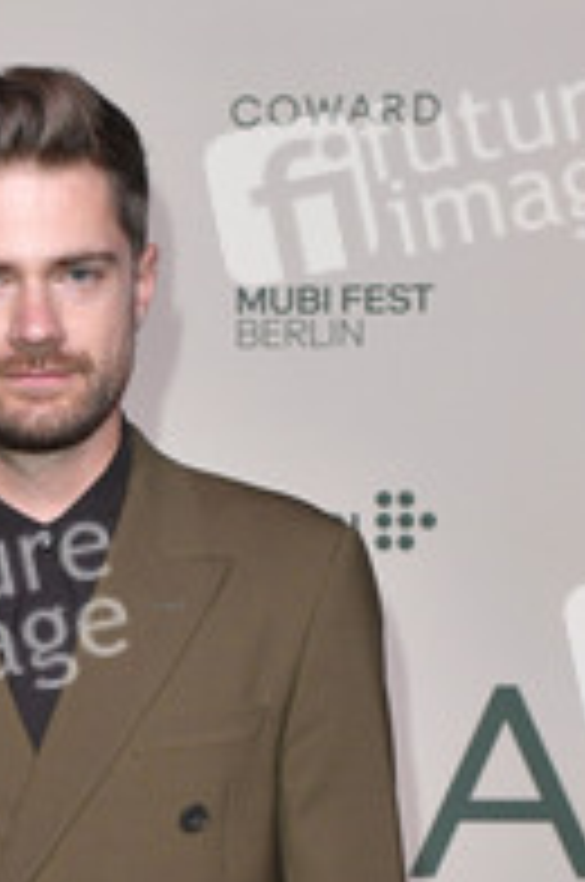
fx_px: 2397
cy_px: 855
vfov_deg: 20.3
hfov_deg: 13.7
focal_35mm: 98
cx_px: 27
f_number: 6.3
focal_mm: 48
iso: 2500
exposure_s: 1/250
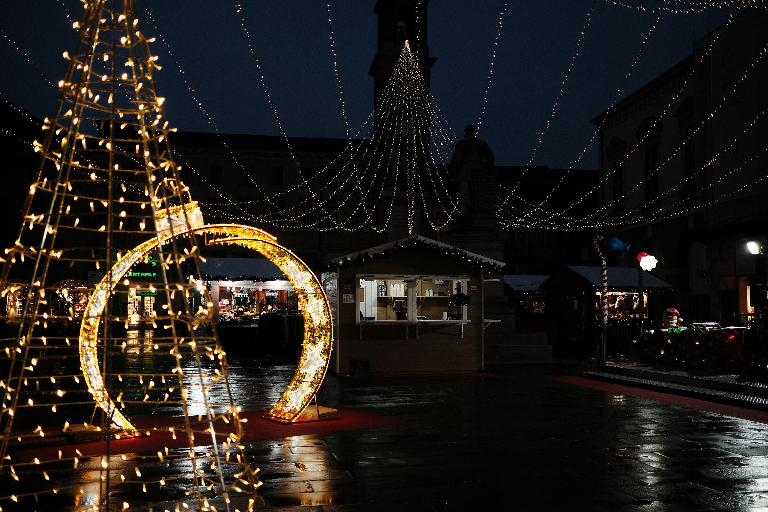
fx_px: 747
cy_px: 256
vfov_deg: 37.9
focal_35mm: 35
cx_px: 384
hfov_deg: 54.4
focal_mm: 23
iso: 320
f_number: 2
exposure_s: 1/100
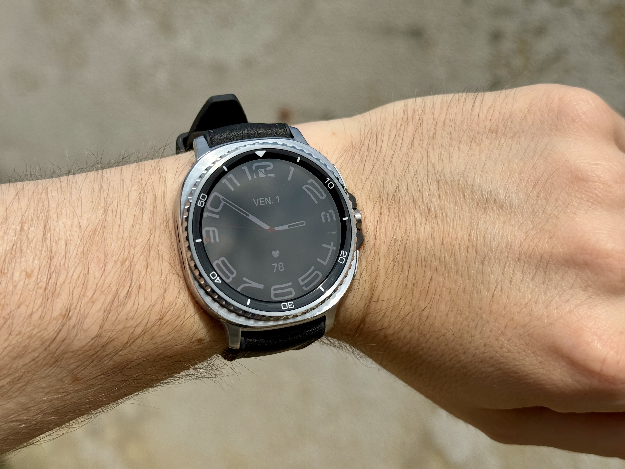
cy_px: 234
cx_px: 312
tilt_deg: -15.1
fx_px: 867
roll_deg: -1.8
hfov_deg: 39.7
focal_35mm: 48
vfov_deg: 30.3
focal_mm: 6.76
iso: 64
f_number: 1.78
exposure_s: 1/8772
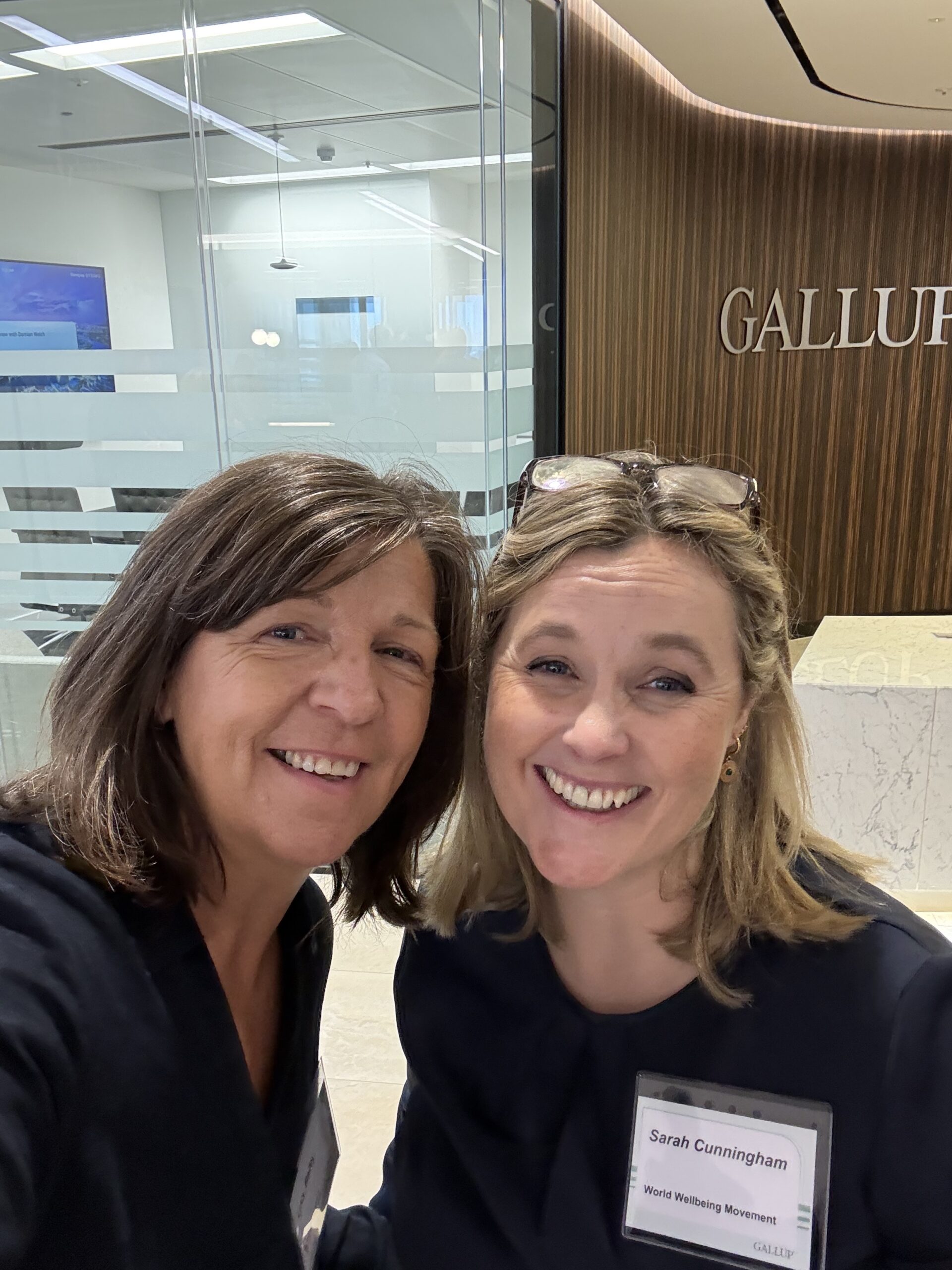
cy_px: 635
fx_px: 1100
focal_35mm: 30
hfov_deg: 46.8
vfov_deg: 60.0
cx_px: 476
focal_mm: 2.69
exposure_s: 1/33
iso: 250
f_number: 1.9
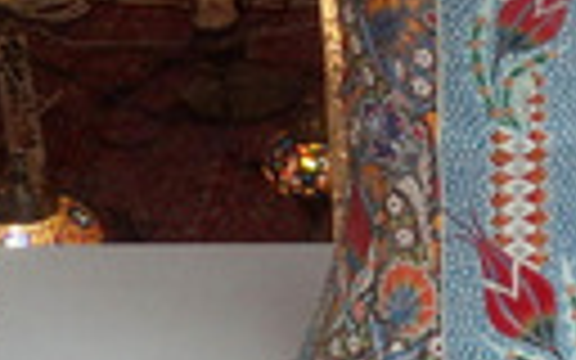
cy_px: -106
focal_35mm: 203
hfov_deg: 10.3
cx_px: 522
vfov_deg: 6.4
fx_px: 3187
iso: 200
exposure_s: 1/80
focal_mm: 8.8
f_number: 4.9
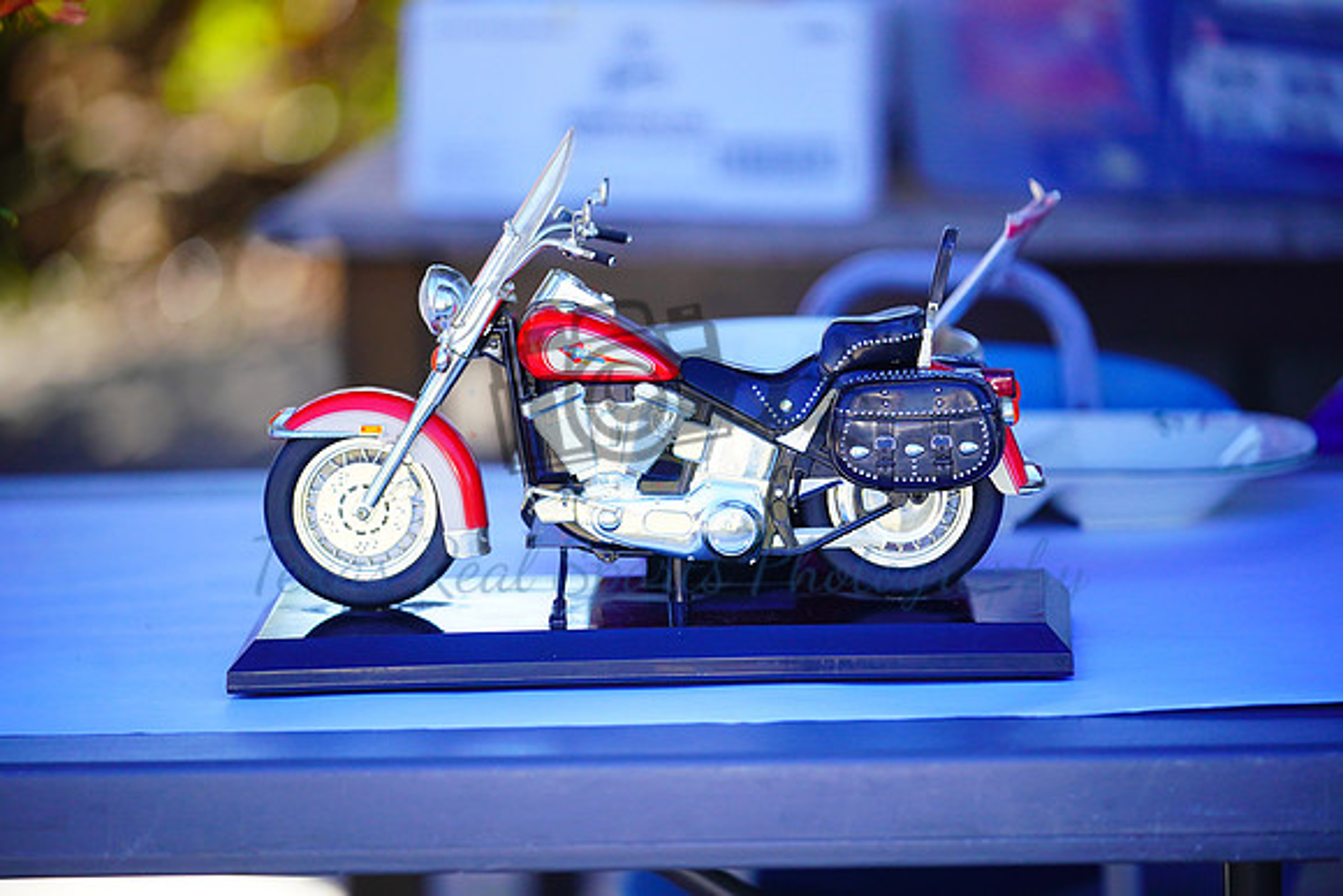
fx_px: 6119
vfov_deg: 8.4
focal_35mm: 164
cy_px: 448
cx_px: 672
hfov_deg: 12.5
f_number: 2.8
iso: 1000
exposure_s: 1/2500
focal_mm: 164
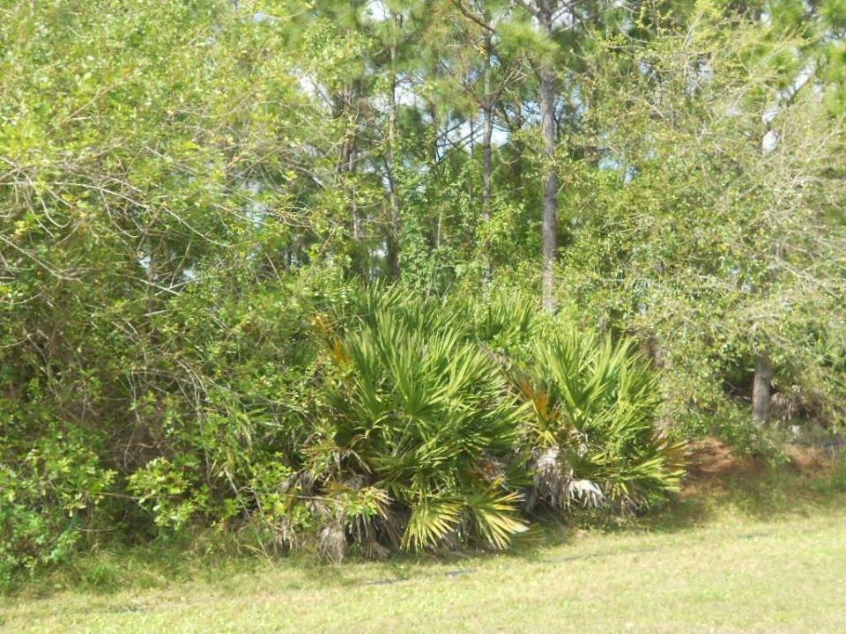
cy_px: 317
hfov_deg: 43.9
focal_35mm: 43
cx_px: 423
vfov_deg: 33.6
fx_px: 1051
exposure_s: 1/160
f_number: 4.2
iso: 80
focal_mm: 7.7
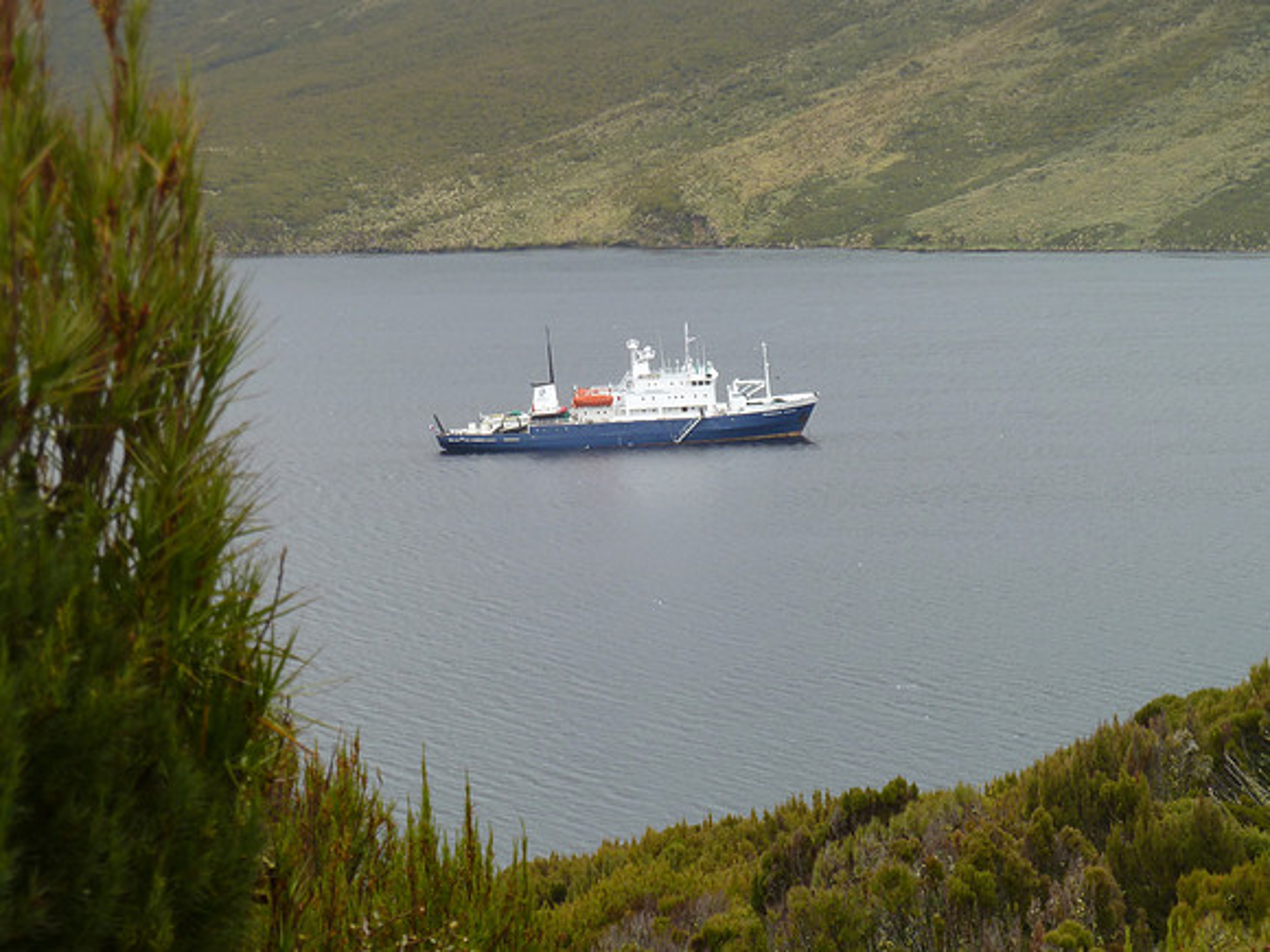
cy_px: 476
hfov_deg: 17.7
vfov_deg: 13.3
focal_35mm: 111
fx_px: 4072
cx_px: 635
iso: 80
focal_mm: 18.2
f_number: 4.4
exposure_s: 1/100
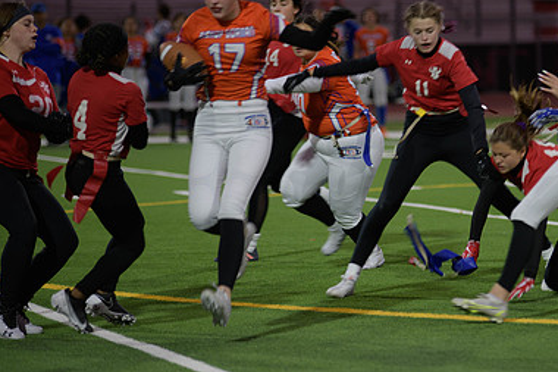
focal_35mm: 252
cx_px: 401
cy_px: 152
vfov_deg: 5.4
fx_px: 3904
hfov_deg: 8.2
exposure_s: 1/200
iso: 400
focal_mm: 165
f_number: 2.8
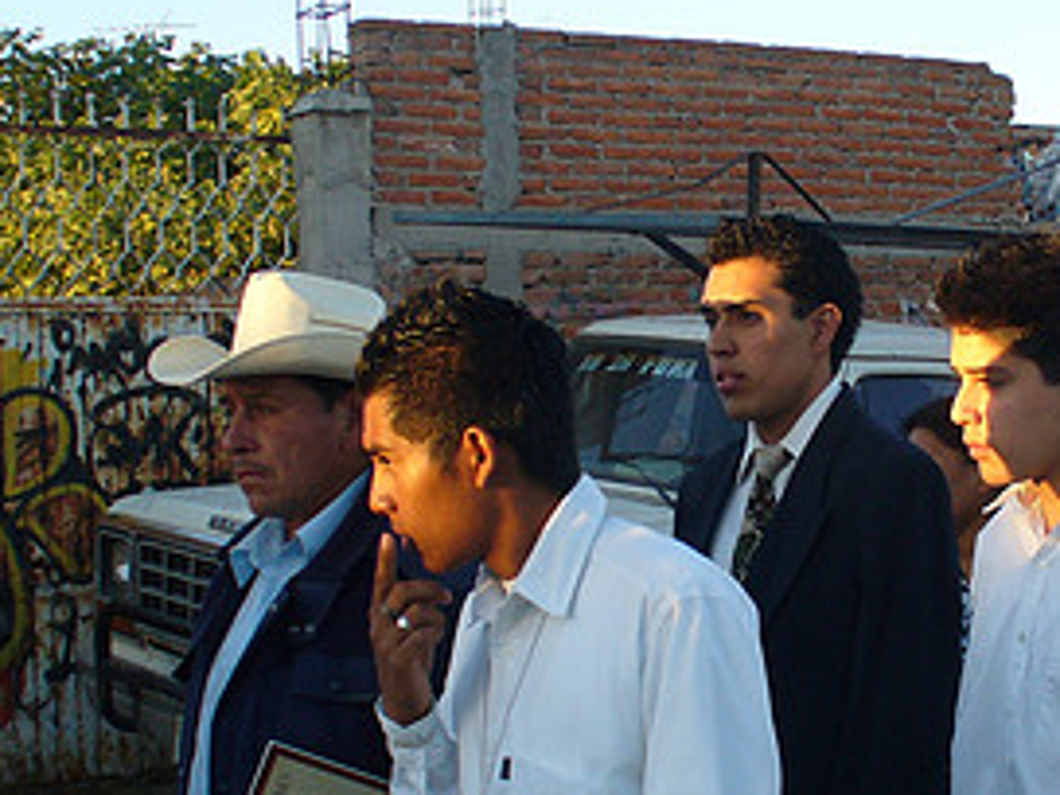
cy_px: 450
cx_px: 807
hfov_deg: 24.4
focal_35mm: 79
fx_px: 2419
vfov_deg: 18.7
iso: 80
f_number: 2.8
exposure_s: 1/200
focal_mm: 6.1
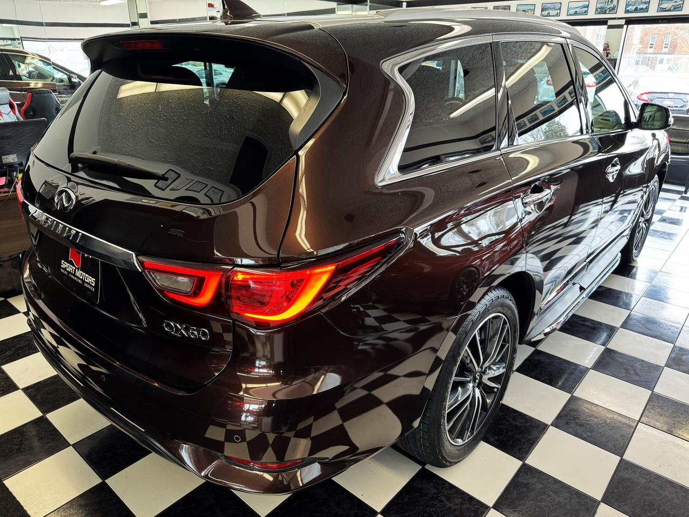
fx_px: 478
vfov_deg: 56.8
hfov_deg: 71.6
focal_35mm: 24
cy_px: 258
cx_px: 344
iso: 125
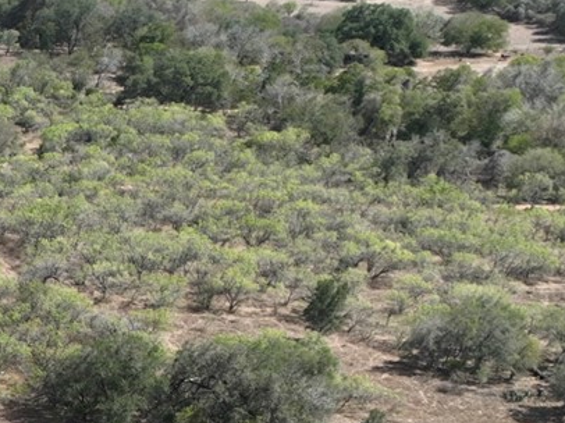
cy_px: 865
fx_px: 1974
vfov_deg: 11.0
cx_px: -653
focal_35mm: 121
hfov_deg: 13.4
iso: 100
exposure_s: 1/1250
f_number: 2.8
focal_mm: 12.29
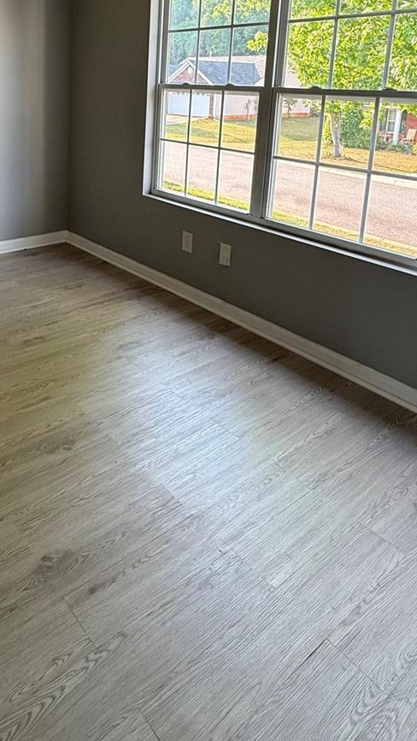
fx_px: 531
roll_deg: -0.6
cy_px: 182
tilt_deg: -10.6
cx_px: 89
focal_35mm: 27
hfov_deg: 41.2
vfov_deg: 65.4
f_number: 2.2
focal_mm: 2.22
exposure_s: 1/99
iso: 80
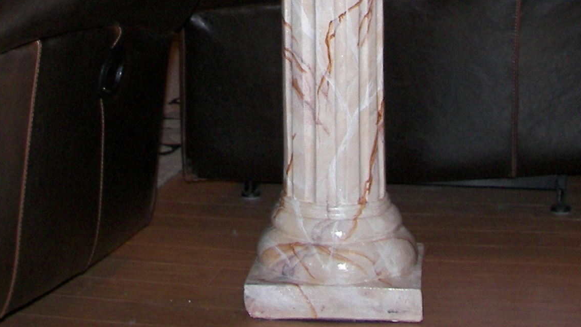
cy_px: -122
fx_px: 1371
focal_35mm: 89
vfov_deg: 13.0
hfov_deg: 23.9
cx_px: 263
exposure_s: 1/30
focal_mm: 6
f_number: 2.8
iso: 100
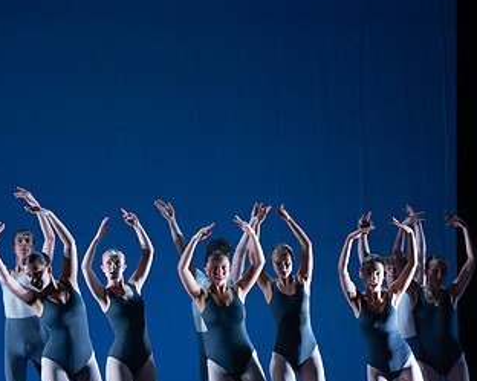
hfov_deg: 11.6
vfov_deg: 9.3
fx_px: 2341
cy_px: 272
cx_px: 167
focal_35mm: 166
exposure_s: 1/250
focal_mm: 95
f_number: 4
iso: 4000
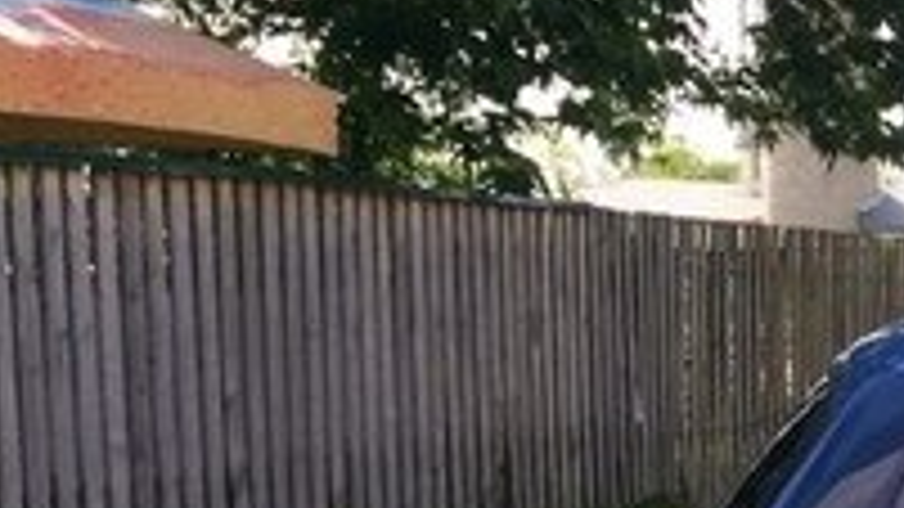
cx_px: 1475
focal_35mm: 104
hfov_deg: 17.7
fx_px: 2493
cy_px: 681
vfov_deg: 11.3
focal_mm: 4.15
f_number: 2.2
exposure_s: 1/641
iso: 32
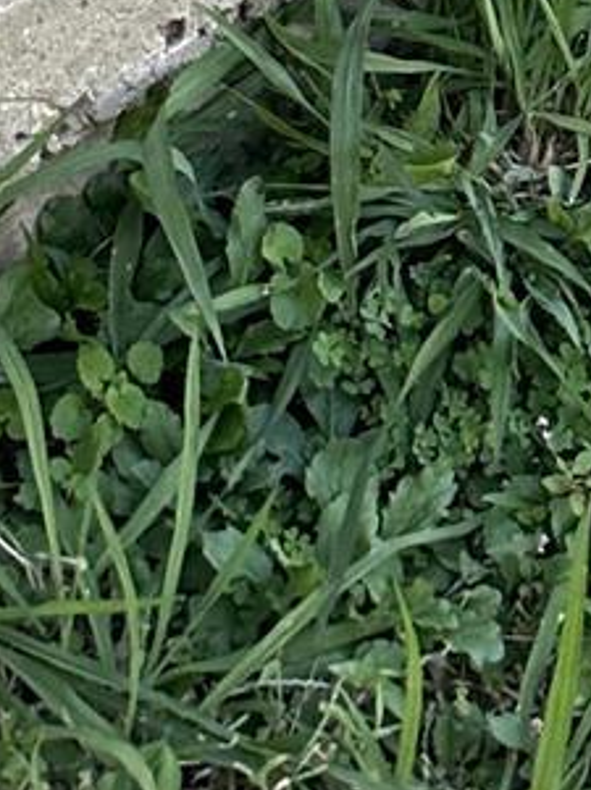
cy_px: -2094
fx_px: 4198
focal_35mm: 184
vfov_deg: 8.0
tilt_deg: -6.5
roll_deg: -0.6
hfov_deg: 8.0
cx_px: 623
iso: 64
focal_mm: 6.86
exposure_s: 1/228
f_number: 1.78
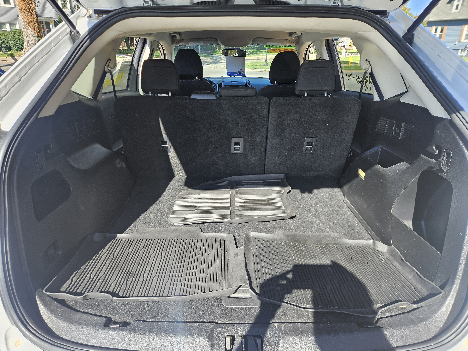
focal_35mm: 23
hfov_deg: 73.9
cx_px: 234
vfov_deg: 58.9
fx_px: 311
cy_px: 176
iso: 25
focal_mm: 5.4
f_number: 1.8
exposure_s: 1/235
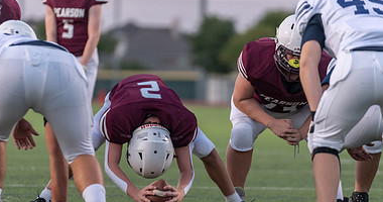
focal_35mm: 341
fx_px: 3411
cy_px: 153
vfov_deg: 3.4
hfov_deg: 6.4
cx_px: 179
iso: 1000
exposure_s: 1/1250
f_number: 2.8
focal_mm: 200
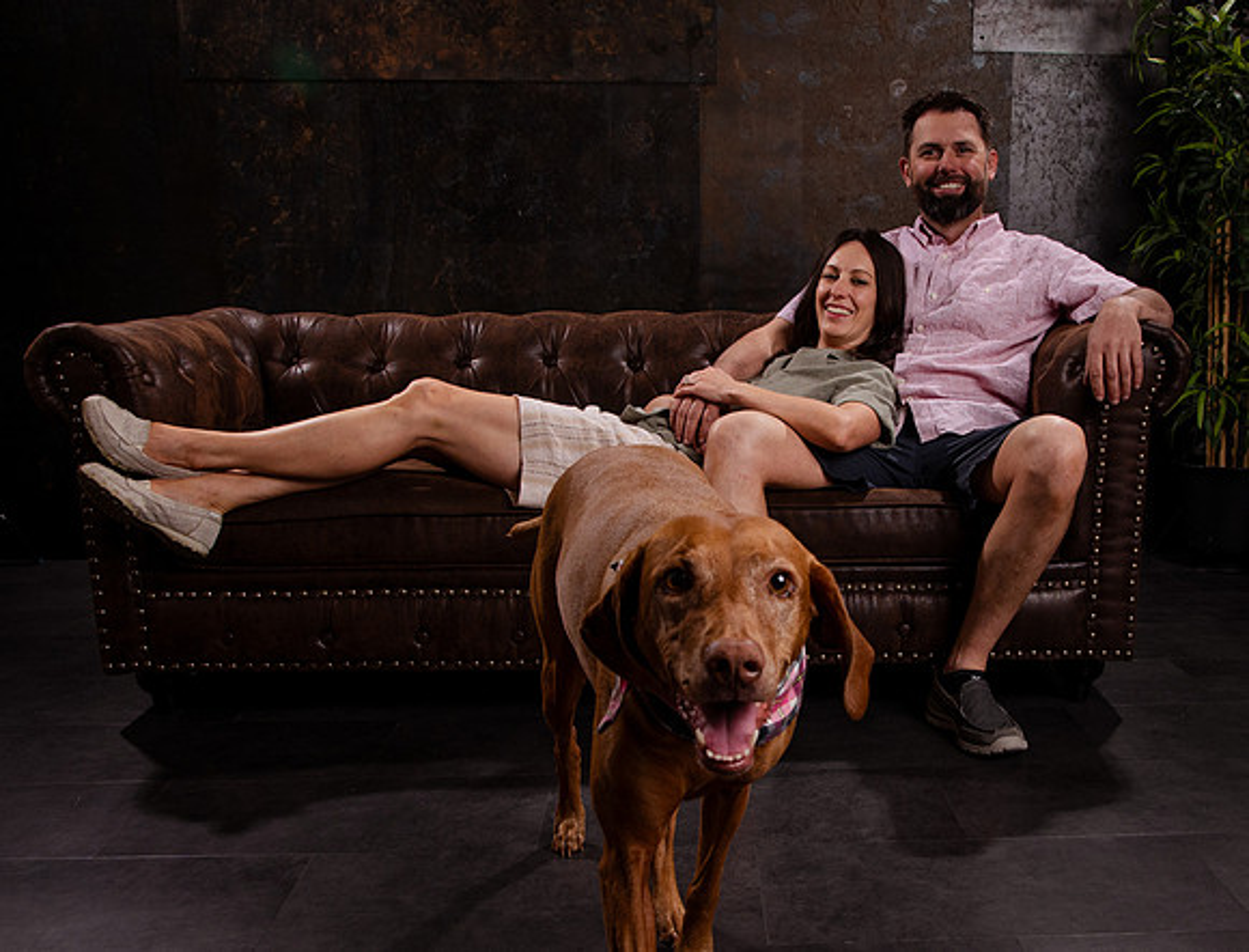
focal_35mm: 37
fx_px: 1329
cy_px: 603
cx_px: 774
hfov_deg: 49.9
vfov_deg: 39.1
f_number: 8
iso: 1000
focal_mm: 24
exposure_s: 1/160
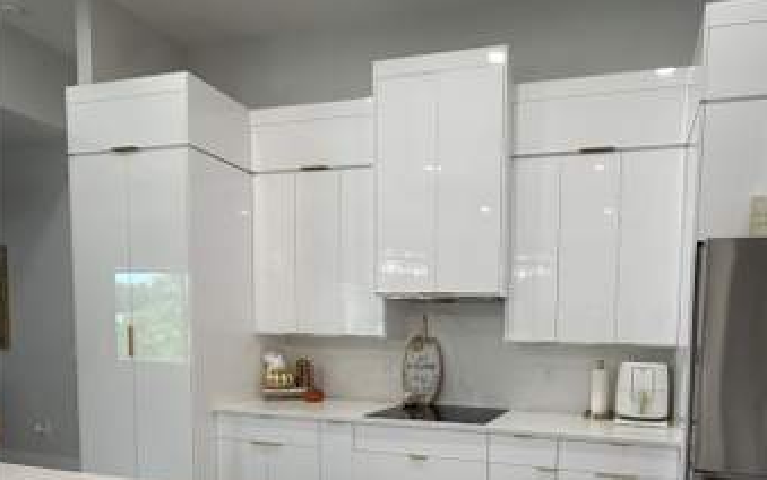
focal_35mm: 21
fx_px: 439
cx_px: 532
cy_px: 365
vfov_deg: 54.4
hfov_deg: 78.6
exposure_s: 1/120
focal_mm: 2.22
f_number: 2.2
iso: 200
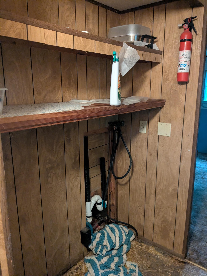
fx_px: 215
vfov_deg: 65.3
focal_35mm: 27
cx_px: 104
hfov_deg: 51.4
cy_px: 138
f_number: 1.73
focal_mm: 4.38
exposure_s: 1/20
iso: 783
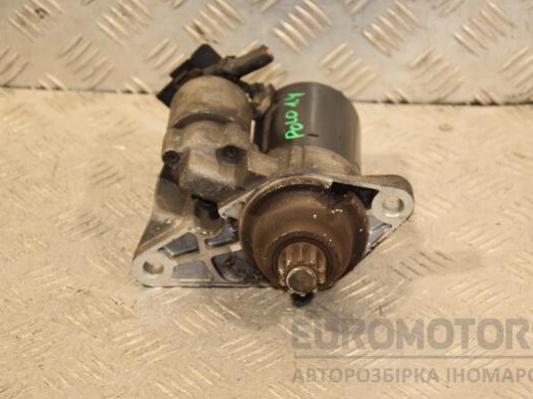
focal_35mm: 123
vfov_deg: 12.1
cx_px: 273
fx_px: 1886
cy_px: 200
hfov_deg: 16.1
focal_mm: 75
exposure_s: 1/160
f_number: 5.3
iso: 800
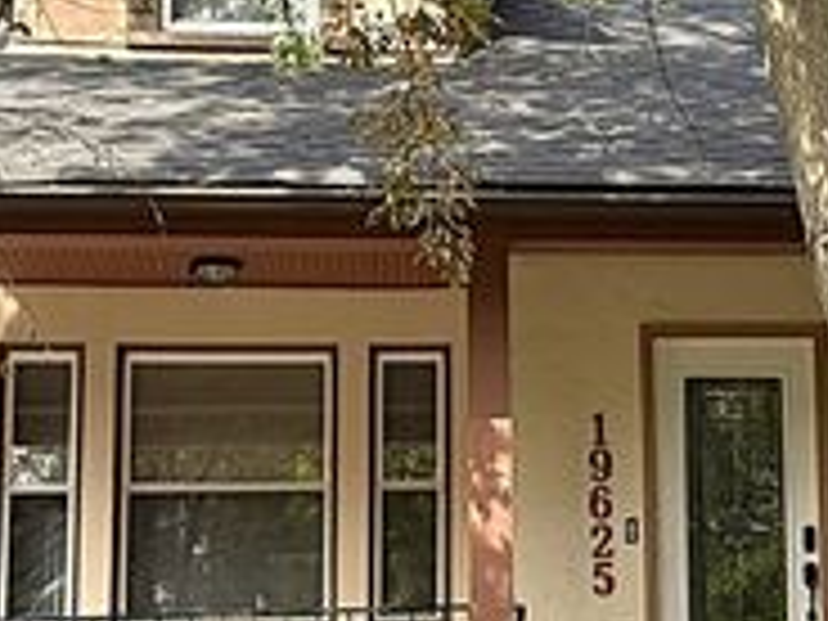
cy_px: 358
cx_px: 824
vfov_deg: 14.0
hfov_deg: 18.1
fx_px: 2535
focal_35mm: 106
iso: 50
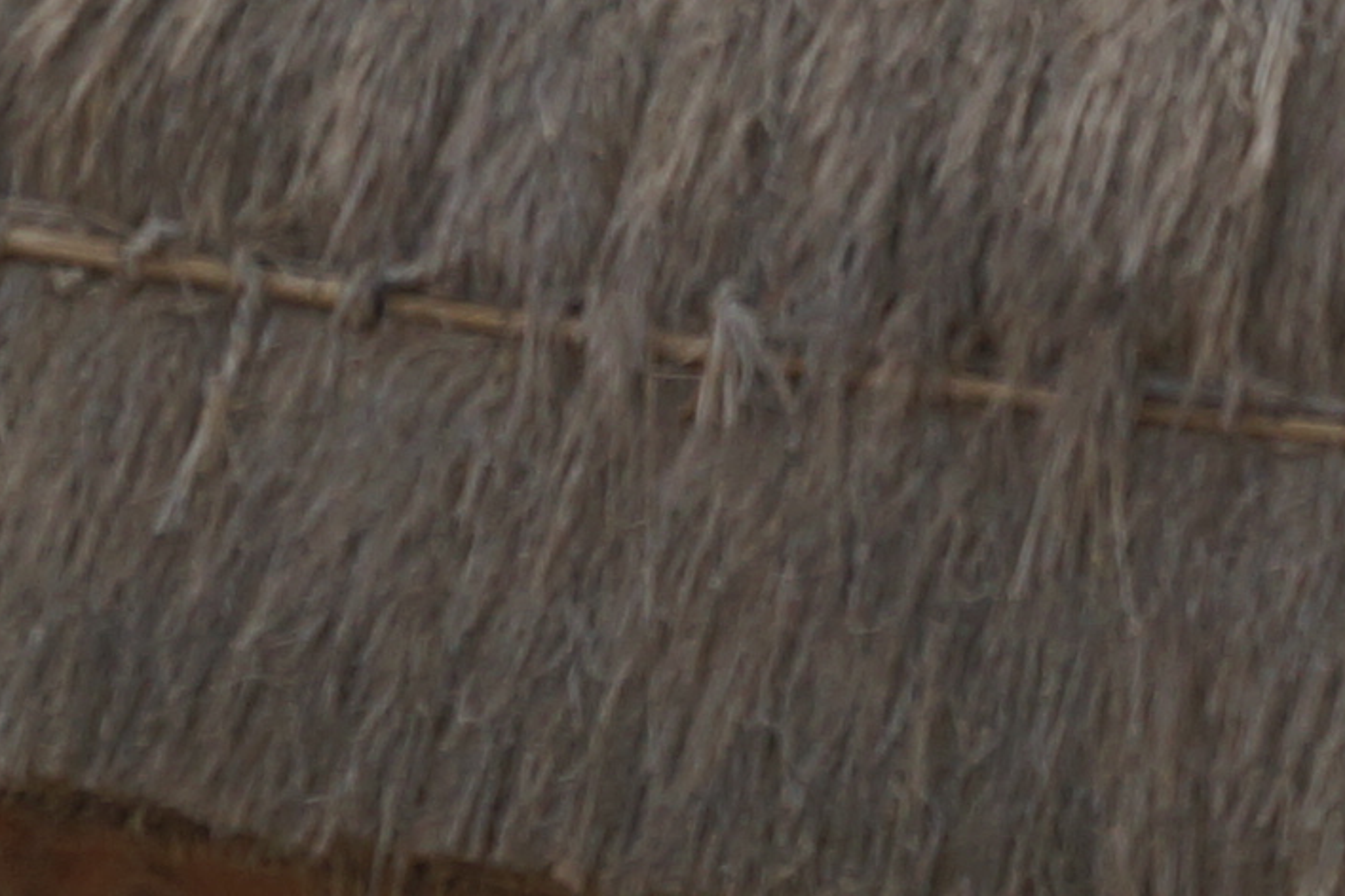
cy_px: -2187
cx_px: 1499
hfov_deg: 9.8
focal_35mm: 208
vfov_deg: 5.9
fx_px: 7771
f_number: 8
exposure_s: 1/400
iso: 100
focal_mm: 20
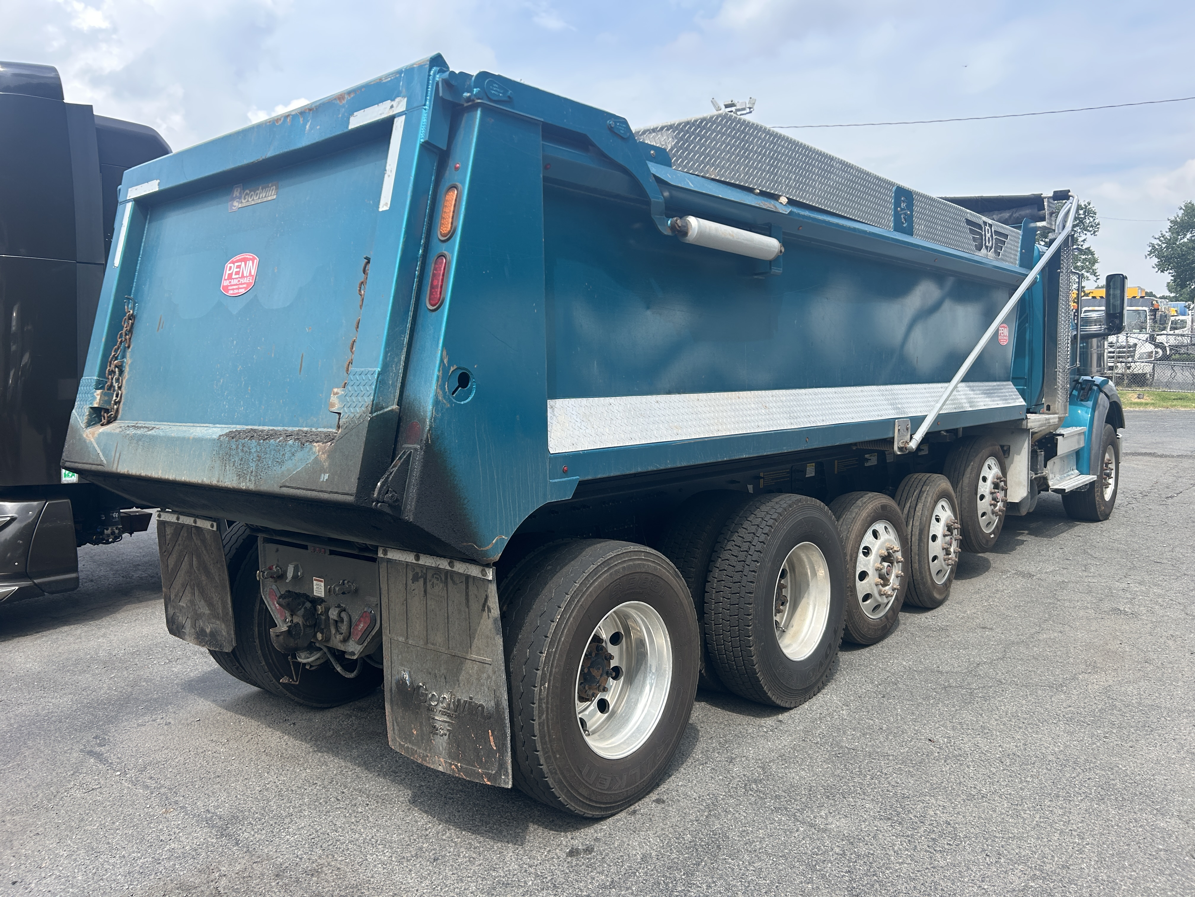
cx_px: 598
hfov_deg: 67.3
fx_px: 898
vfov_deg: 53.1
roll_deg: +1.0
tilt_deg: -6.2
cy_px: 448
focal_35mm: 26
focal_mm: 5.7
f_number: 1.5
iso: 50
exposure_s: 1/1645
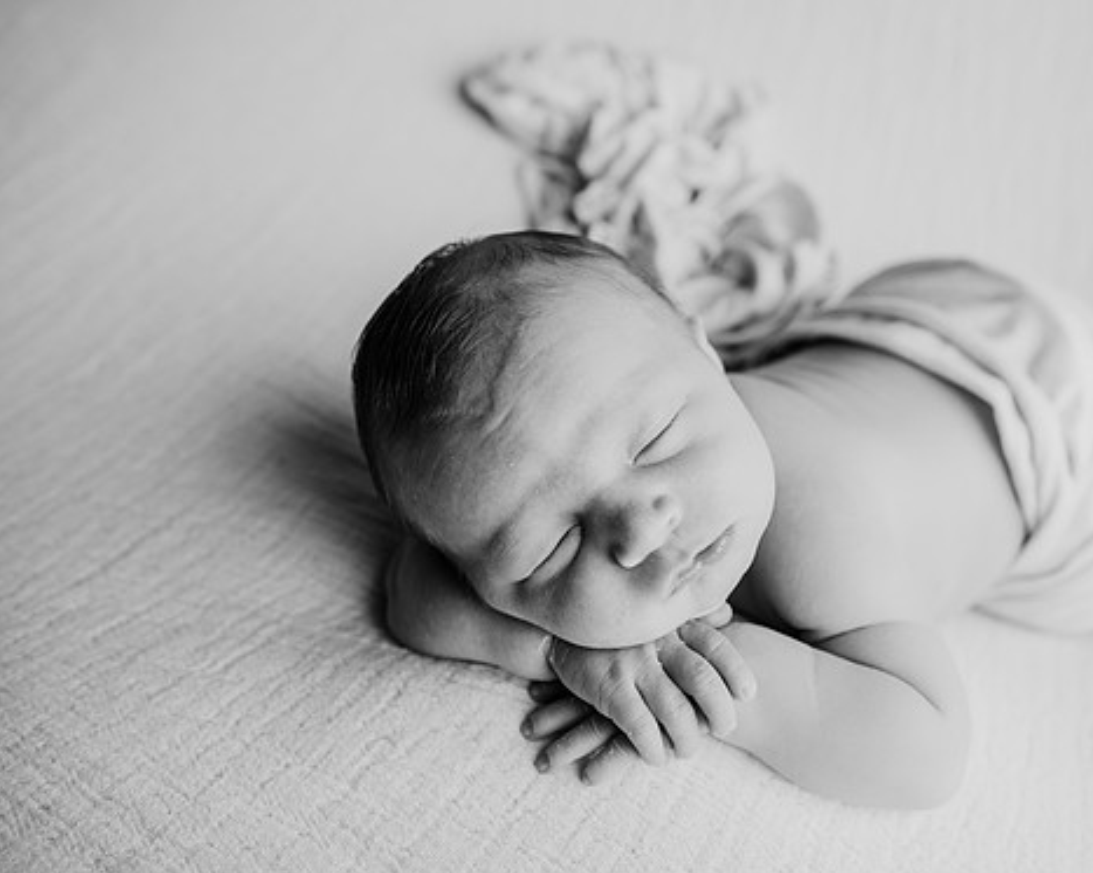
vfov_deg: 51.5
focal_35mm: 28
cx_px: 655
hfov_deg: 61.7
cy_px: 434
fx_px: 905
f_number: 3.2
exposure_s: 1/160
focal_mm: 24
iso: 100
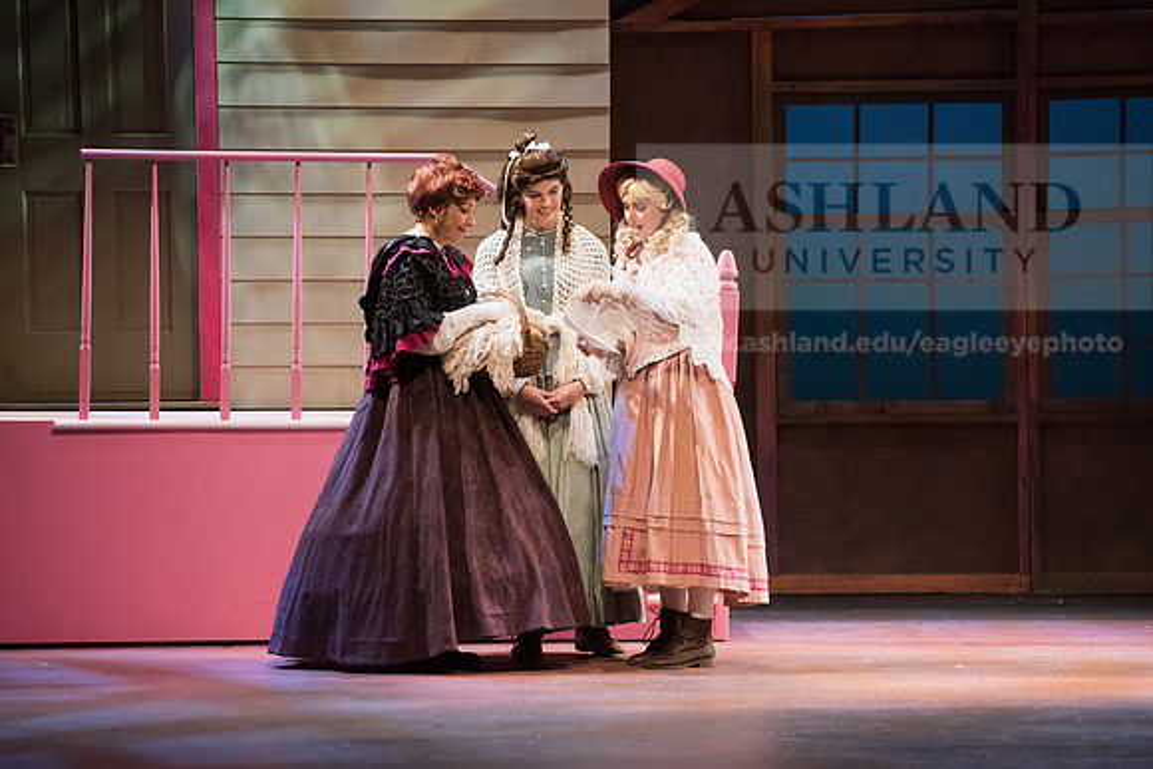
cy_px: 384
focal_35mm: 200
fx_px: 6407
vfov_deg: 6.9
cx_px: 576
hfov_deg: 10.3
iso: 5000
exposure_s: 1/400
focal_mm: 200
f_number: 4
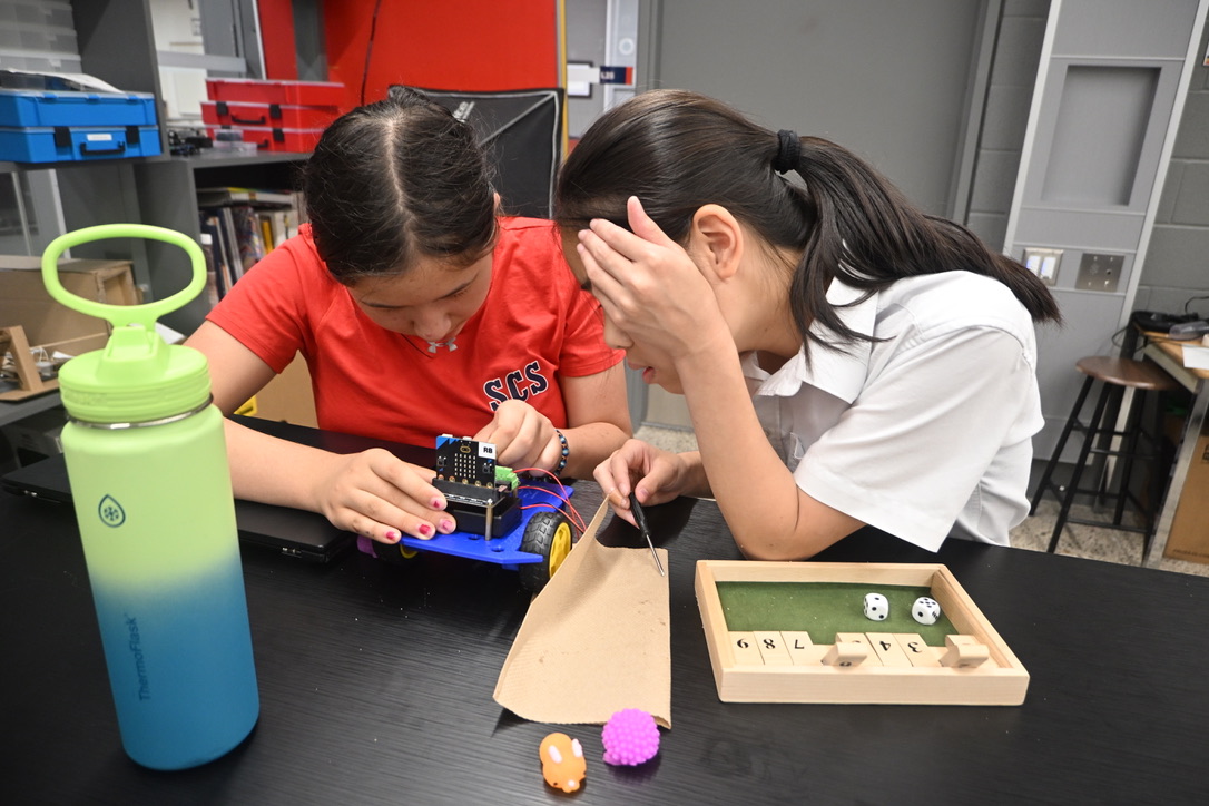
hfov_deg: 73.7
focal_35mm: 24
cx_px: 604
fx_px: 806
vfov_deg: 53.1
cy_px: 403
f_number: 3.5
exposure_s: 1/60
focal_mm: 16
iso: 900
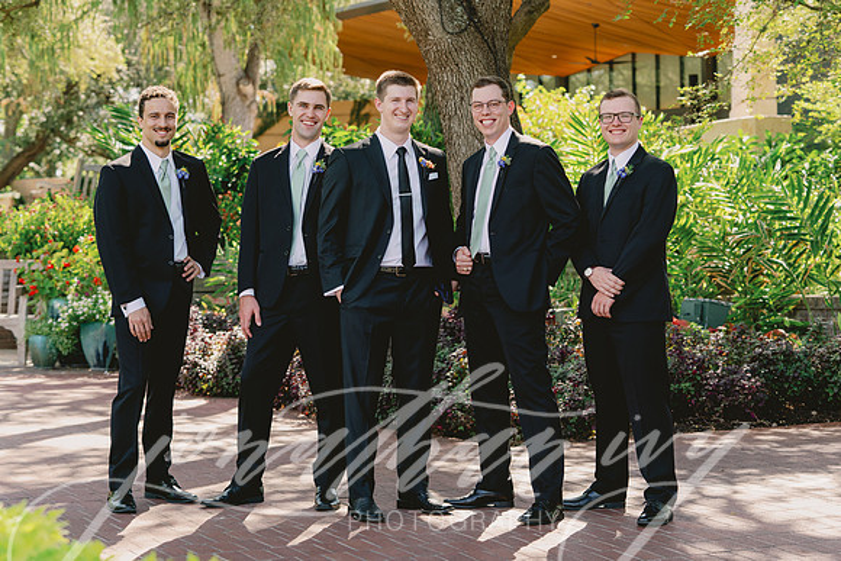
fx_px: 1882
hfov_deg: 25.2
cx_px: 458
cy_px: 265
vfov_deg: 17.0
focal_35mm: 81
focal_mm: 74
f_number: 4.5
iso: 400
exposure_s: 1/400
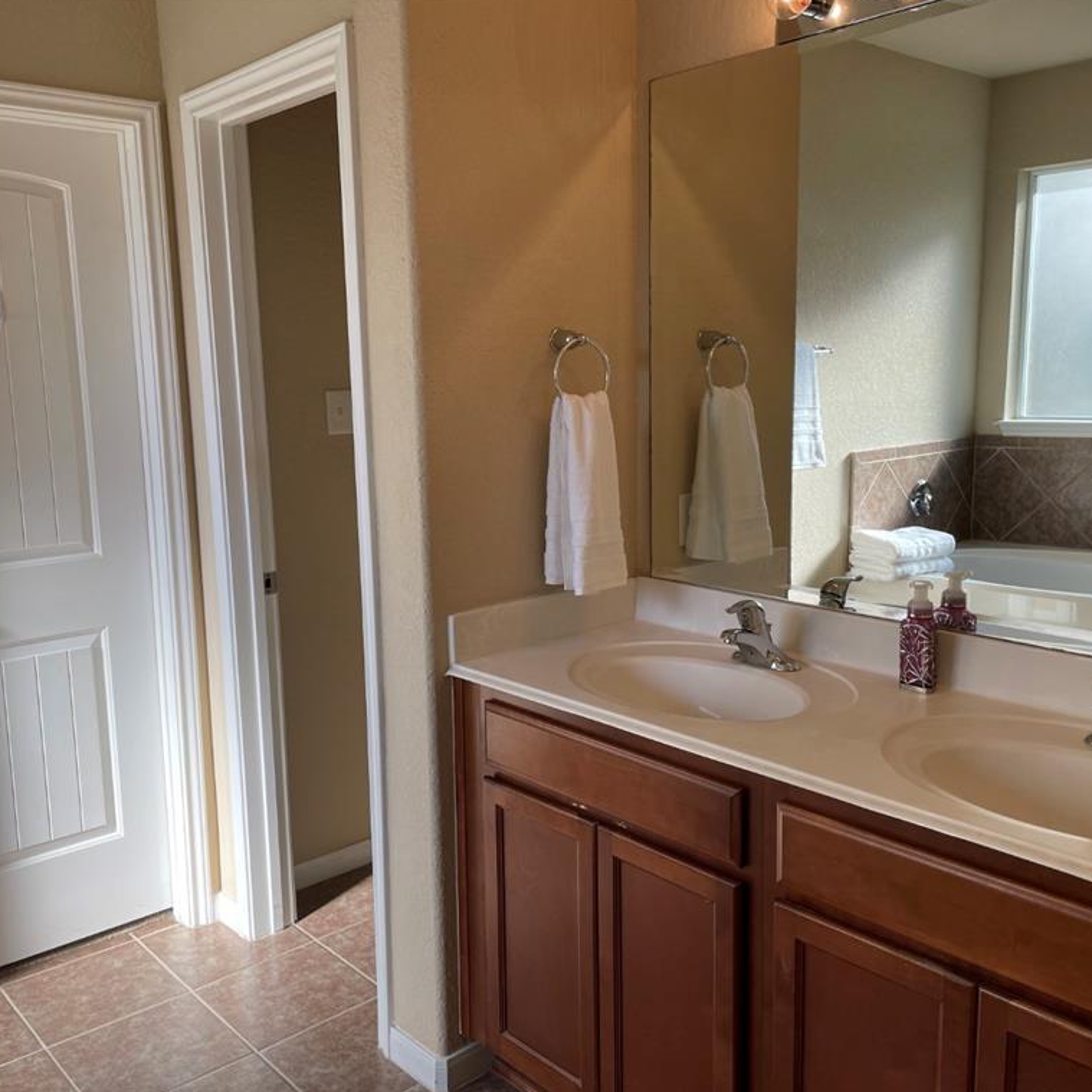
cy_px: 544
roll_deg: +1.1
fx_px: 1106
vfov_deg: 52.5
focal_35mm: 31
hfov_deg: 52.5
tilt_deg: -9.1
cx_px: 561
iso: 32
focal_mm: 4.2
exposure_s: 1/509
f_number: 1.6
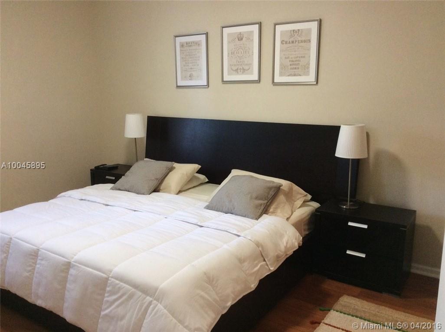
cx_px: 222
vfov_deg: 44.0
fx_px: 411
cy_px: 166
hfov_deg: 56.9
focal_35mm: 32
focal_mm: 3.3
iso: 125
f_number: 2.4
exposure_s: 1/24
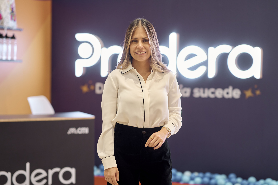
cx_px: 139
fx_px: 656
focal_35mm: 85
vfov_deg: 16.1
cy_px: 92
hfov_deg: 23.9
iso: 640
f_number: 1.6
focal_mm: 85
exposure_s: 1/100
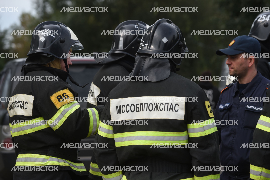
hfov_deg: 14.2
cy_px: 90
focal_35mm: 145
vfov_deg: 9.5
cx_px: 135
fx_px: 1087
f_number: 5.6
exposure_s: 1/1000
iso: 400
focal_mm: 145
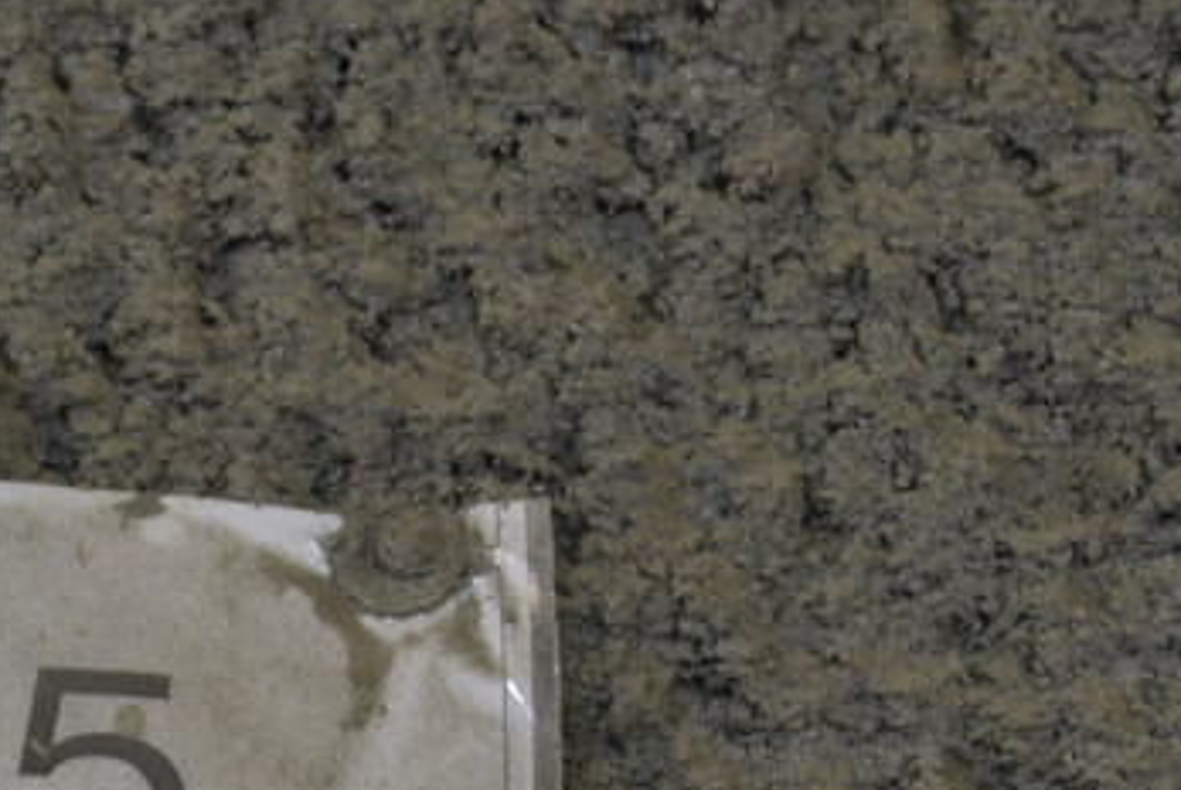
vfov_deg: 5.3
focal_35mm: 259
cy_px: 923
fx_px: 8504
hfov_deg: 7.9
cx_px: -153
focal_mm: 50
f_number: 2.8
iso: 800
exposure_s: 1/15
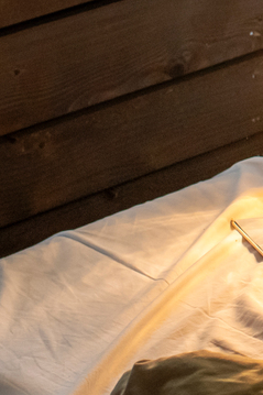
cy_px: 74
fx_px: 2139
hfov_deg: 6.5
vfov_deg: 10.5
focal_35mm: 195
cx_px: 727
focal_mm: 35
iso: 1250
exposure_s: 1/60
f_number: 4.5
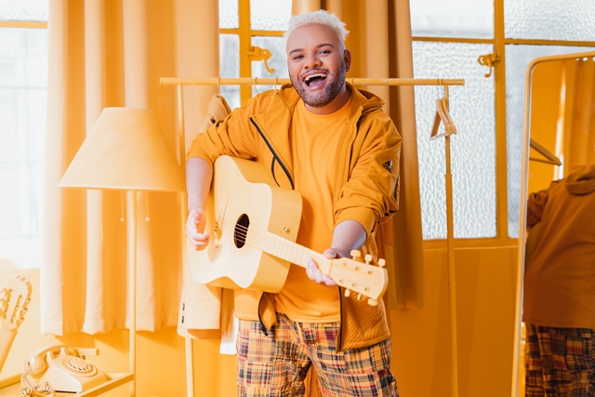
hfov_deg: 39.6
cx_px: 298
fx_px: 827
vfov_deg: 27.0
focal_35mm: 50
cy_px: 198
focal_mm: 50
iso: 320
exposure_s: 1/400
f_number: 2.8
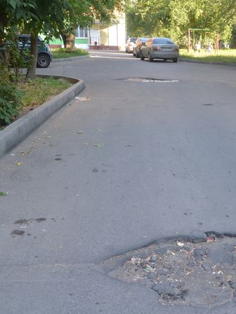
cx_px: 223
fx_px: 425
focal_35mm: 47
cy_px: 160
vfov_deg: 40.6
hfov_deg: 29.4
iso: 400
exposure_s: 1/100
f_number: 5
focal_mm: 21
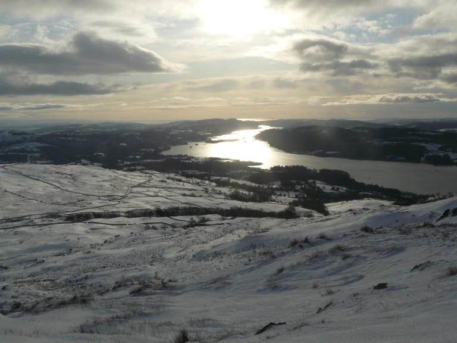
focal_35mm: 36
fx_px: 475
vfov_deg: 39.7
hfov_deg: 51.4
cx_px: 228
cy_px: 172
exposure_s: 1/800
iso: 100
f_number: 8
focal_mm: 6
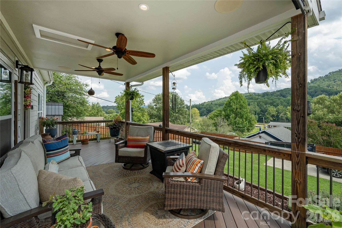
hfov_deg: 104.3
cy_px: 114
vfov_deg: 81.2
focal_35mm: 14
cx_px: 171
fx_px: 133
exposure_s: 1/800
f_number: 7.1
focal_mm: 14
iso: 320
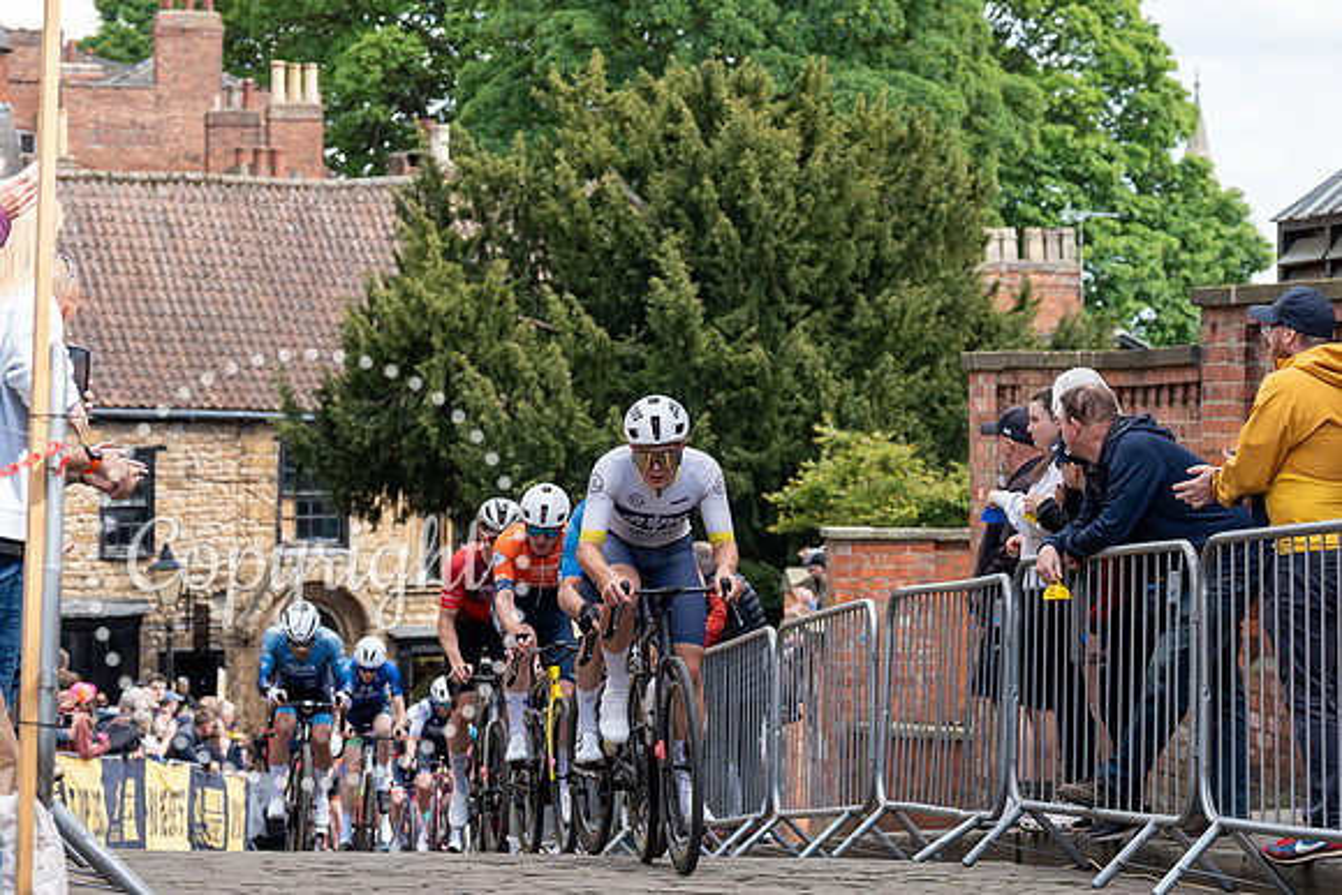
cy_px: 326
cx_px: 726
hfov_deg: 18.4
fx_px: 4142
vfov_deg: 12.3
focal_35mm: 111
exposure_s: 1/1000
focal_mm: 79
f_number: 5
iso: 800
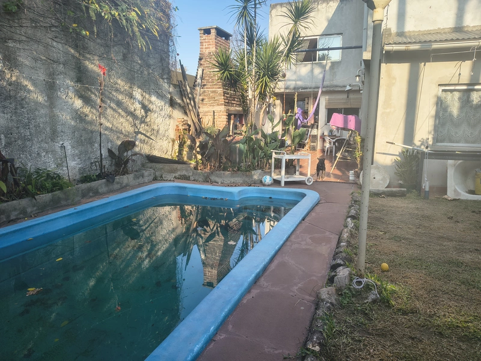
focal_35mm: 24
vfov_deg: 56.8
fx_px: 333
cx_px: 240
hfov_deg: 71.6
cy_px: 180
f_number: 1.8
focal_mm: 5.56
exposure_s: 1/822
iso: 101
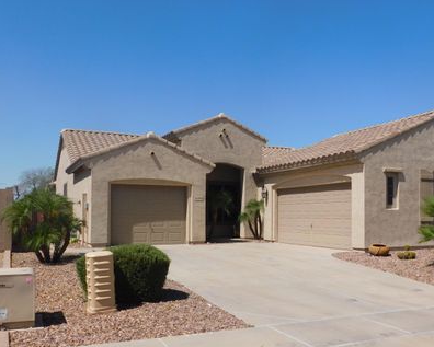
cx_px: 271
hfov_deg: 48.6
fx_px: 475
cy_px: 203
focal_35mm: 37
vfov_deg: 40.0
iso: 125
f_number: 6.4
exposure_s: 1/640
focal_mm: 5.3
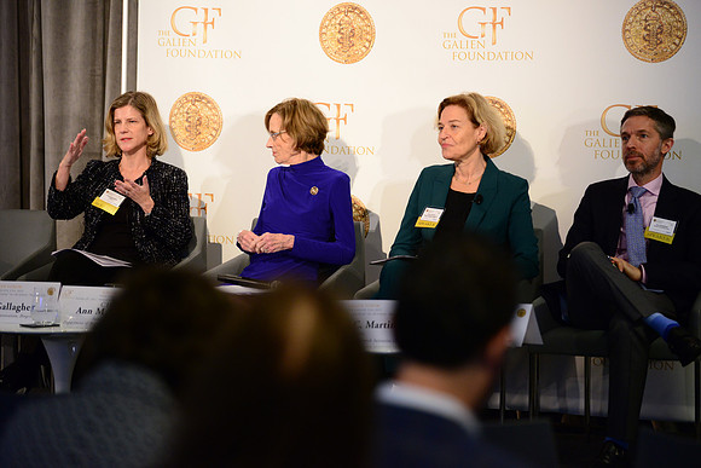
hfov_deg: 16.8
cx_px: 350
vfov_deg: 11.2
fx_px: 2376
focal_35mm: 122
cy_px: 234
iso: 2500
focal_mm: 122
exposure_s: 1/200
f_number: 2.8
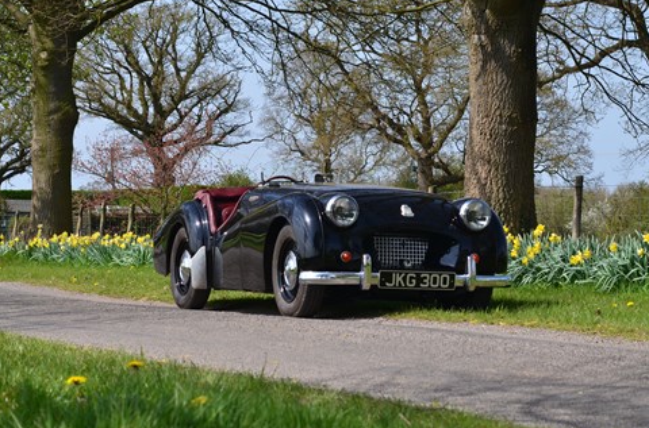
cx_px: 327
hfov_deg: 16.8
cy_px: 211
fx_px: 2193
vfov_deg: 11.2
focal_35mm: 122
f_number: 10
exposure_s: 1/250
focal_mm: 78
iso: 200
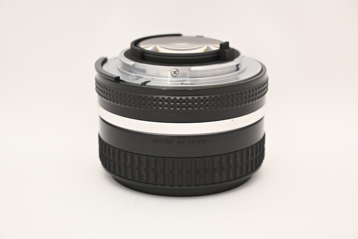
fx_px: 746
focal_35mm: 75
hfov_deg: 27.0
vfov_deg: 18.2
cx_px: 179
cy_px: 120
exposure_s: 1/13
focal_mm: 50
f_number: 6.3
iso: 400
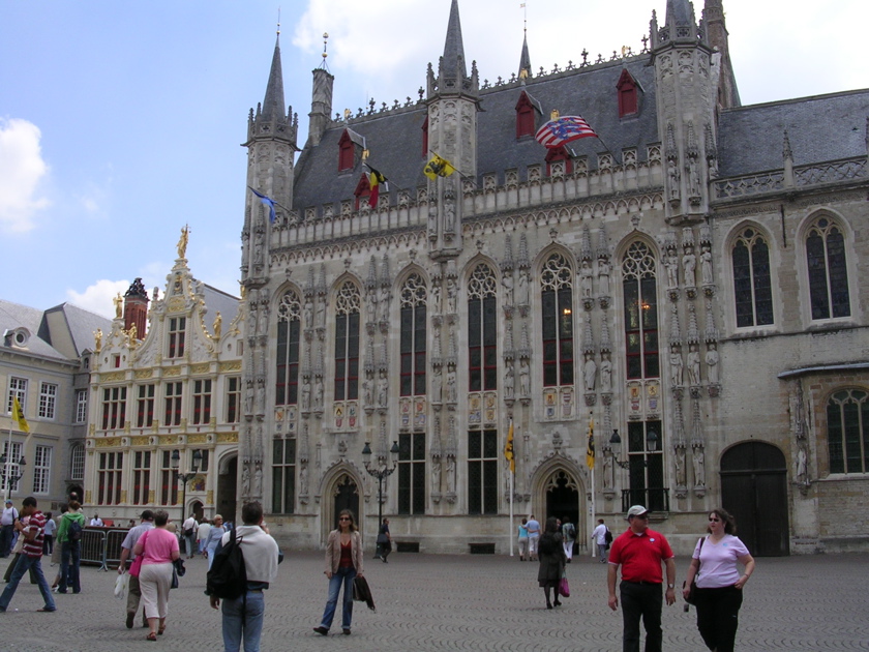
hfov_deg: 49.0
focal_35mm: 38
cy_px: 326
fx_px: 954
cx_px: 434
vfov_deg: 37.7
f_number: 5.6
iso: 50
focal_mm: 5.8
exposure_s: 1/305
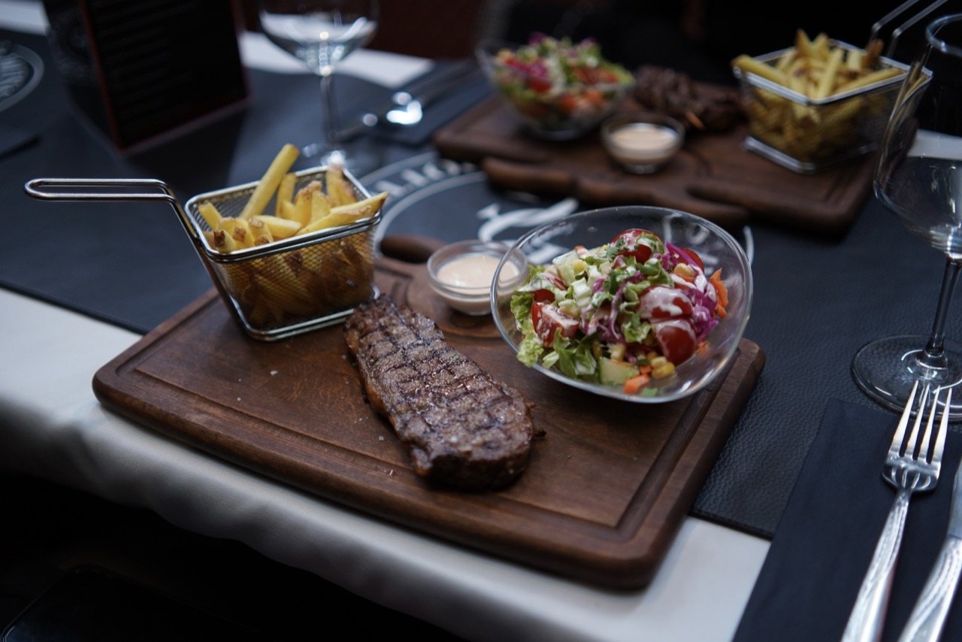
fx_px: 935
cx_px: 481
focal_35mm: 35
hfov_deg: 54.4
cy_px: 321
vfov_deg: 37.9
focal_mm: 35
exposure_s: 1/160
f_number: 1.8
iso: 400
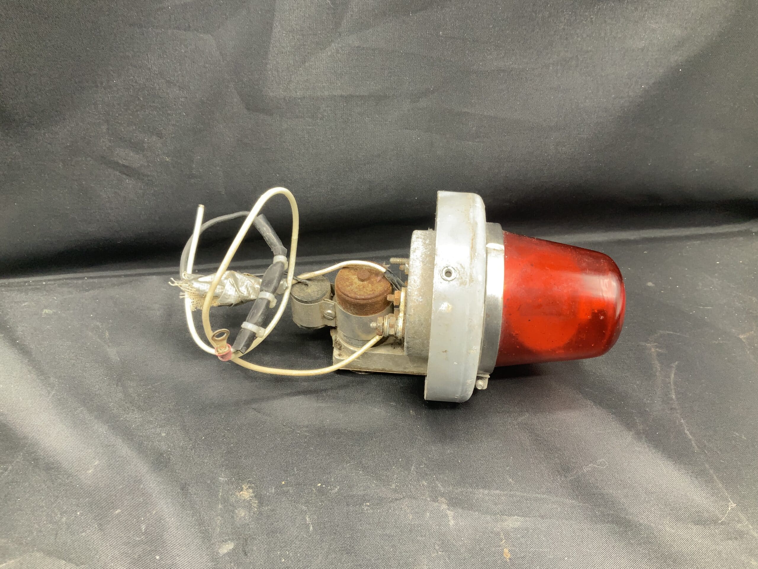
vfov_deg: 48.2
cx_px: 379
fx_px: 635
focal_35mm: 29
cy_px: 284
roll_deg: -1.1
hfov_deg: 61.7
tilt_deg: -40.4
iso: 50
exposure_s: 1/54
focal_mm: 3
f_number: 1.8
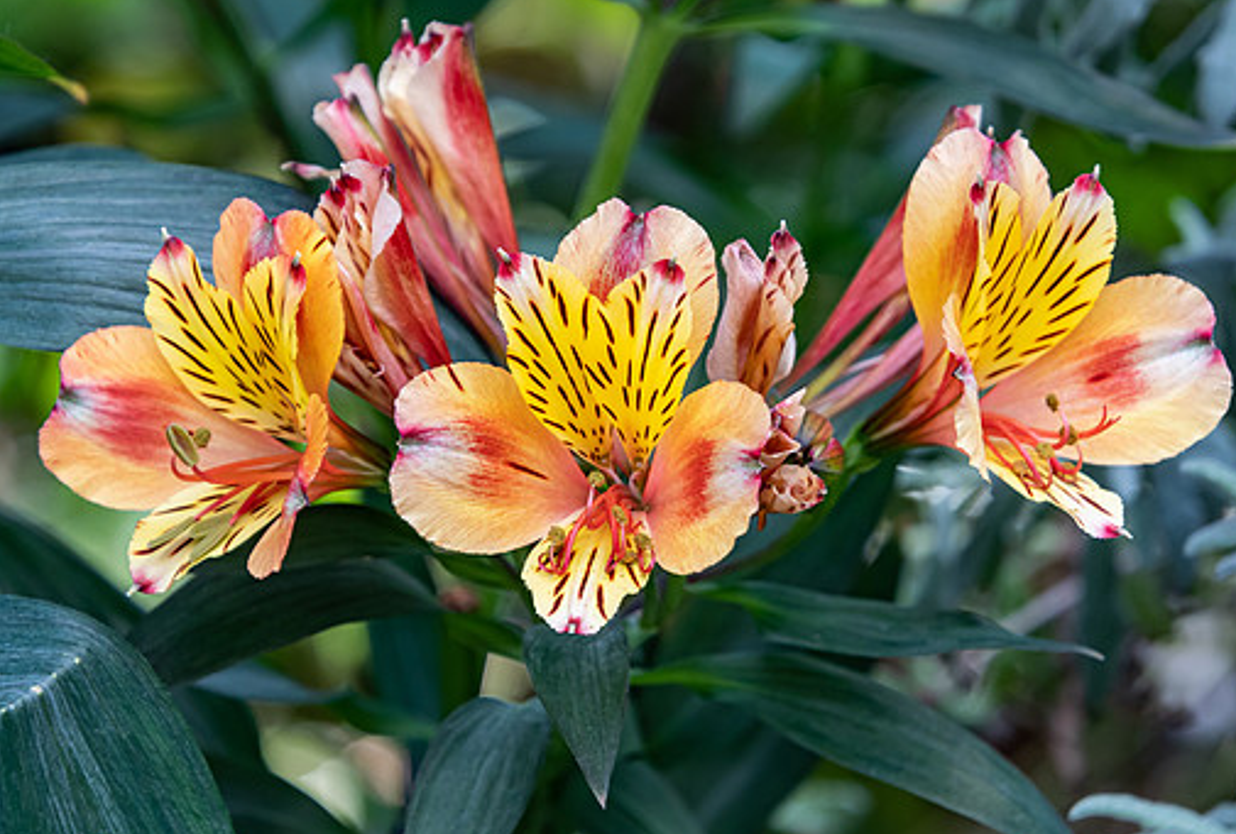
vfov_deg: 6.2
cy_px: 340
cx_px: 615
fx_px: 7755
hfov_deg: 9.1
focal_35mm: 225
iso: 400
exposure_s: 1/100
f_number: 7.1
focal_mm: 122
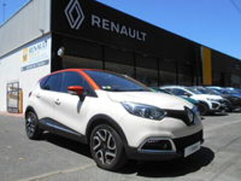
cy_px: 90
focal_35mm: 26
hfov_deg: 67.3
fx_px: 181
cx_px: 120
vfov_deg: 53.1
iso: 80
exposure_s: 1/800
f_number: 3.2
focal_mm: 4.6
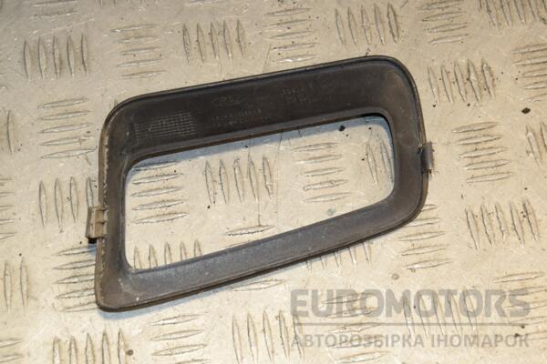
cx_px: 274
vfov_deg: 18.9
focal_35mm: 72
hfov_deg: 28.1
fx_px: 1094
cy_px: 182
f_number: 9
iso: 800
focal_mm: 48
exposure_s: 1/200
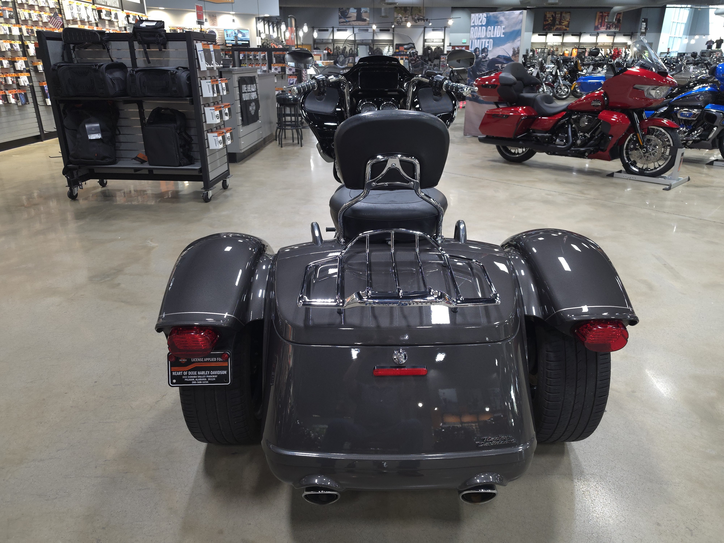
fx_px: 481
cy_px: 272
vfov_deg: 58.9
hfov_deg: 73.9
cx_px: 362
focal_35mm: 23
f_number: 1.4
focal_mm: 6.5
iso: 200
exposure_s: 1/60
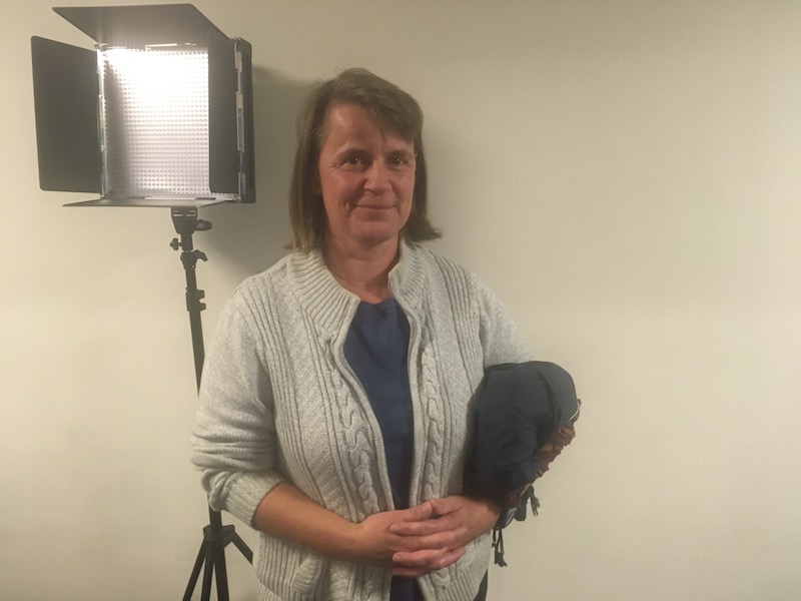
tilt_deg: -14.5
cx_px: 400
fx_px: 671
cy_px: 300
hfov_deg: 61.7
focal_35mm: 29
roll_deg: +1.4
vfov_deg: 48.2
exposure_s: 1/20
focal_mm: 4.15
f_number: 2.2
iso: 200
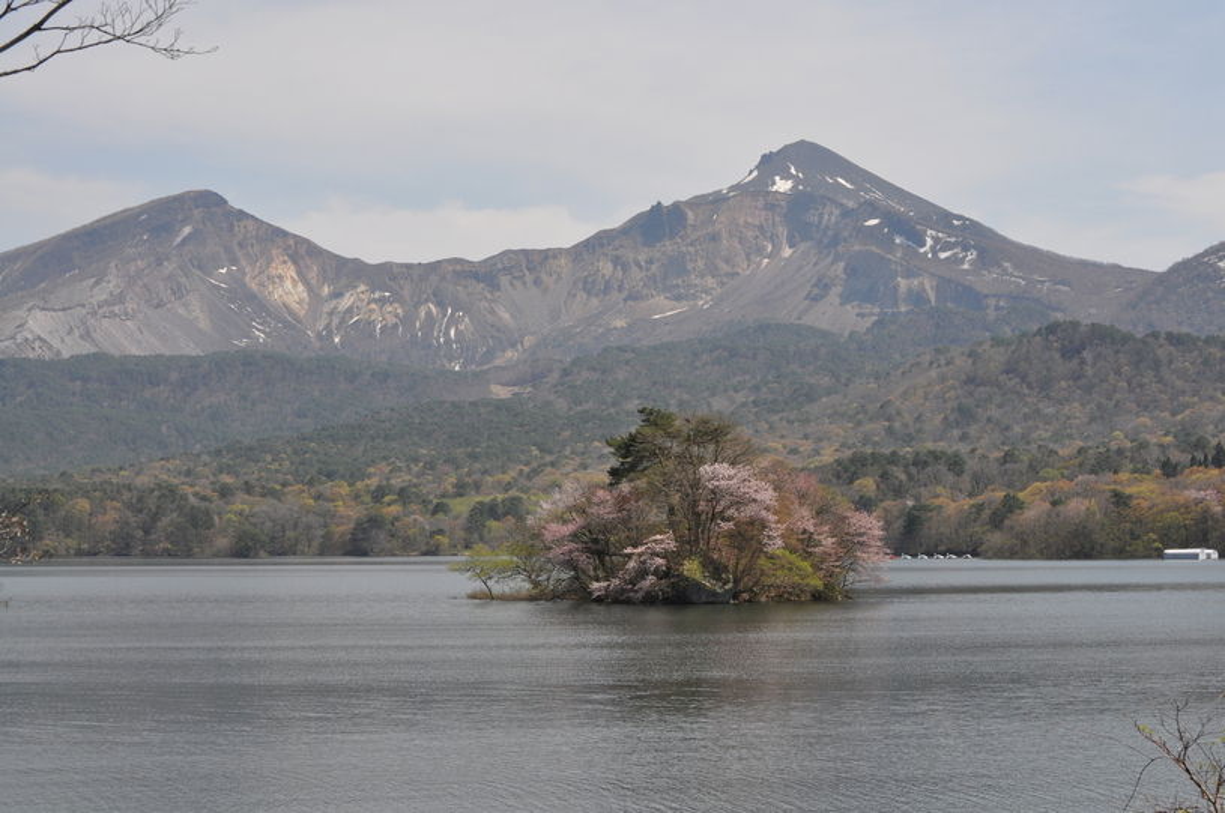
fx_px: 2803
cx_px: 612
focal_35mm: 82
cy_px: 406
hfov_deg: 24.6
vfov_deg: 16.5
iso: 200
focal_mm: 55
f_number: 10
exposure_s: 1/320
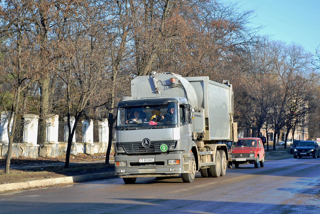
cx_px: 160
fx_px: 702
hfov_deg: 25.7
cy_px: 107
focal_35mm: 79
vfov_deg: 17.3
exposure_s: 1/200
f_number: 5
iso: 100
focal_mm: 52
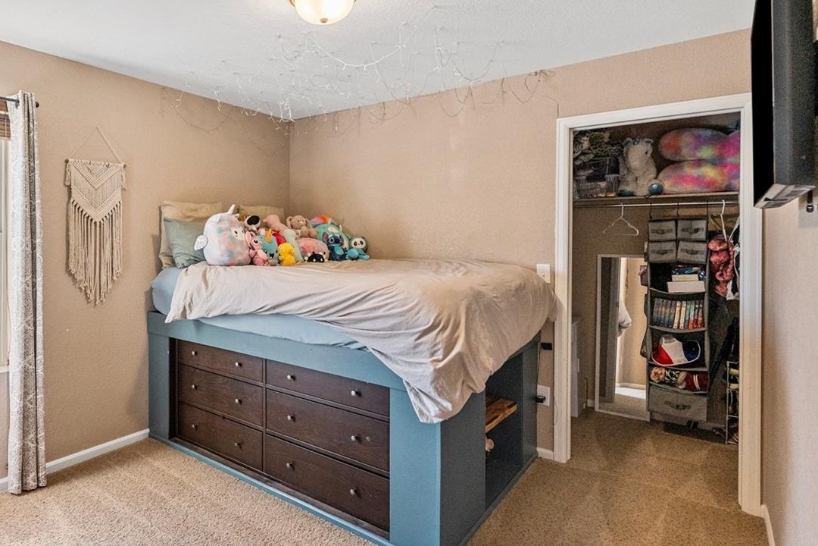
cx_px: 254
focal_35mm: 21
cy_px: 249
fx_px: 477
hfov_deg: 77.8
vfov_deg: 59.4
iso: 1250
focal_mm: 14
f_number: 5
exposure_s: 1/200
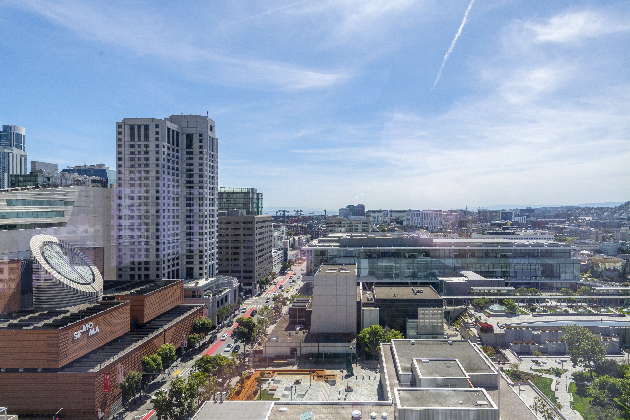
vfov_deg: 61.9
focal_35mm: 20
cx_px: 315
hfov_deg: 84.0
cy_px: 210
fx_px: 350
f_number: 9
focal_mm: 20
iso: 200
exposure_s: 1/400
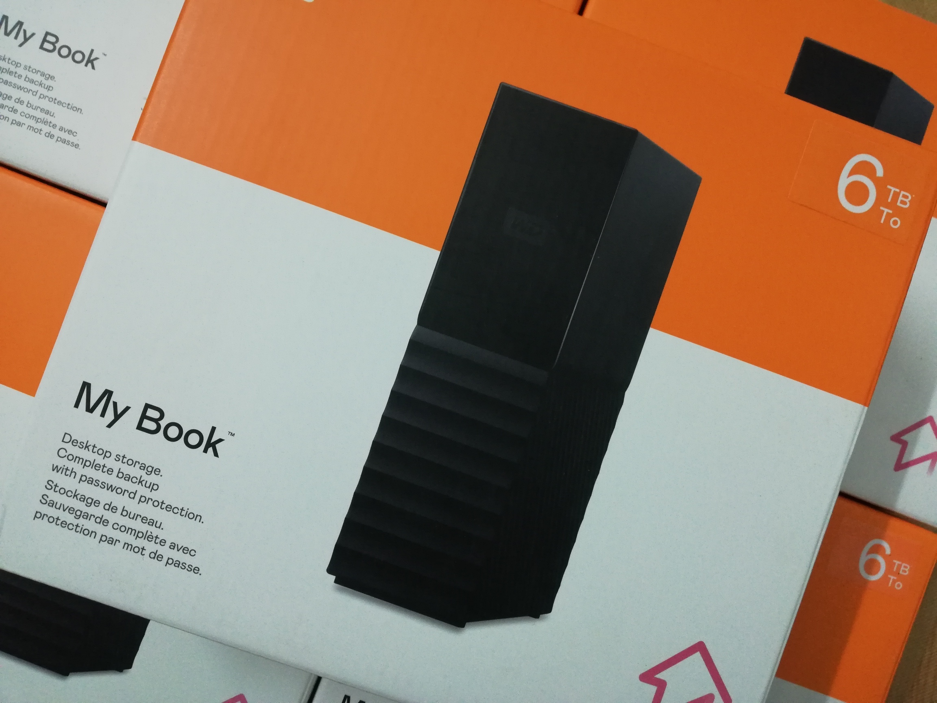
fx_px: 704
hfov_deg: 67.3
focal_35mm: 26
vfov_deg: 53.1
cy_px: 352
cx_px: 468
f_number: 2.2
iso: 500
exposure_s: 1/25
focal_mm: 3.81
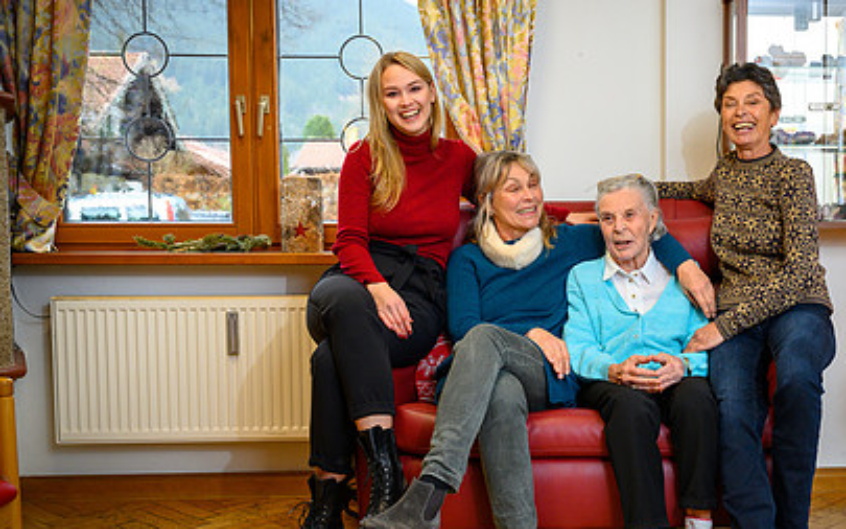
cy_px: 303
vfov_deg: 28.0
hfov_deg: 42.5
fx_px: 1060
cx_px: 602
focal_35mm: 46
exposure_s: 1/100
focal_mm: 31.5
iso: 800
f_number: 4
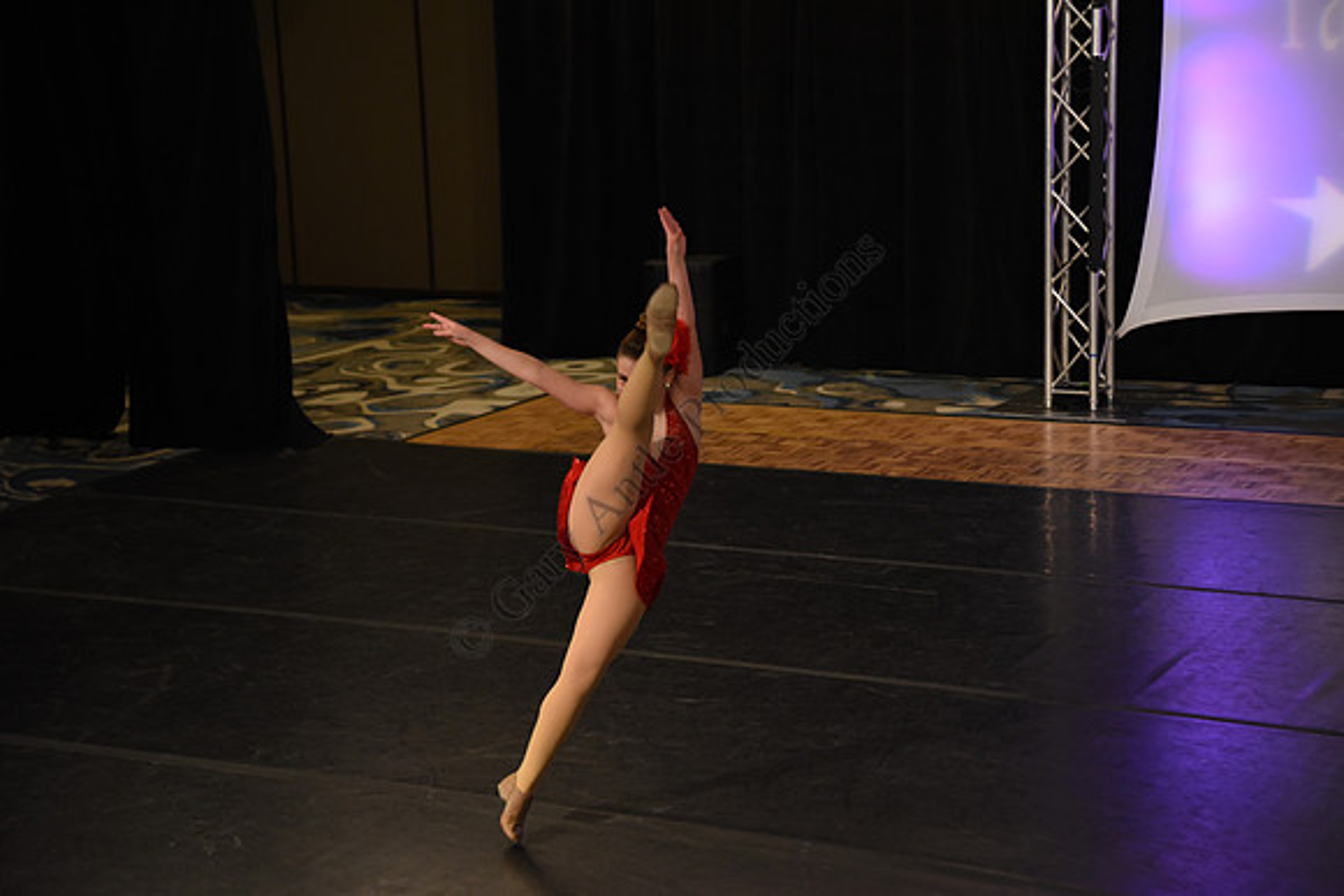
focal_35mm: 70
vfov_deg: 19.5
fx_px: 2614
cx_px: 672
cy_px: 448
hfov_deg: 28.8
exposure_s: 1/400
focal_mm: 70
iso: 2500
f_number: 4
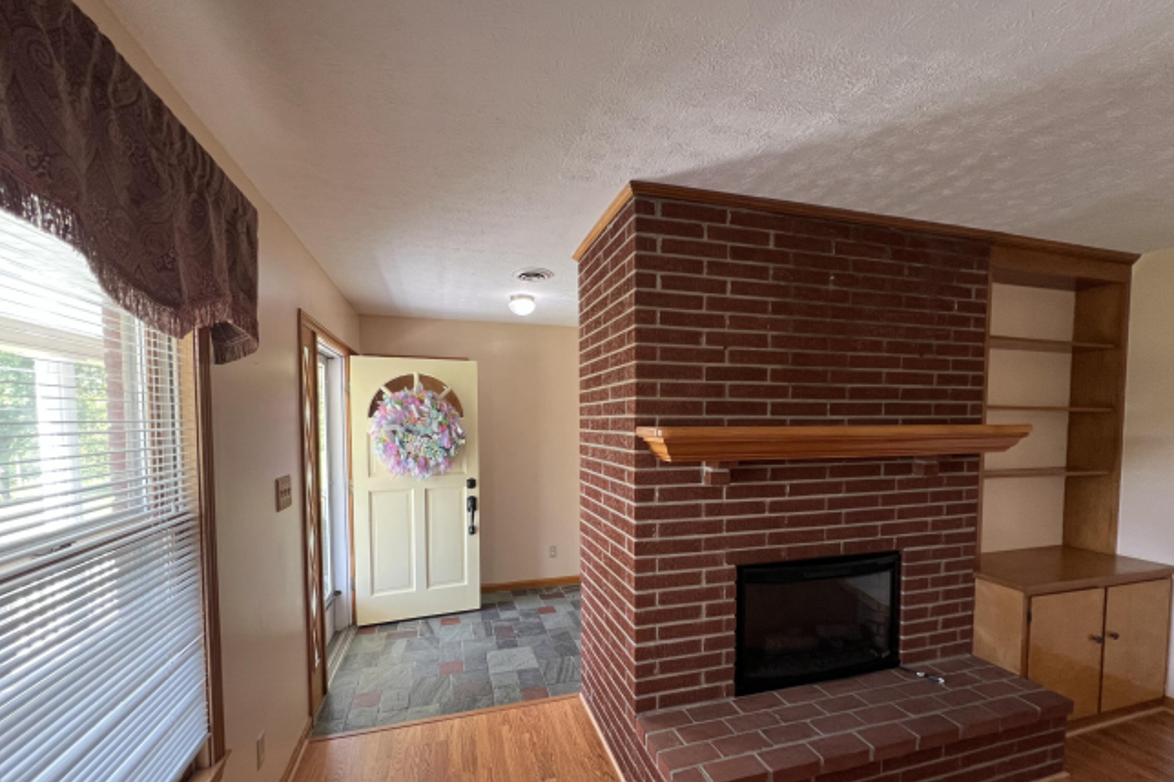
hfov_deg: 104.3
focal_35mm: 14
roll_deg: +0.7
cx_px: 593
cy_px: 447
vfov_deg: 80.7
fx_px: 456
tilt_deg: -3.3
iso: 160
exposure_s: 1/120
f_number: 1.8
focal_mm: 1.57
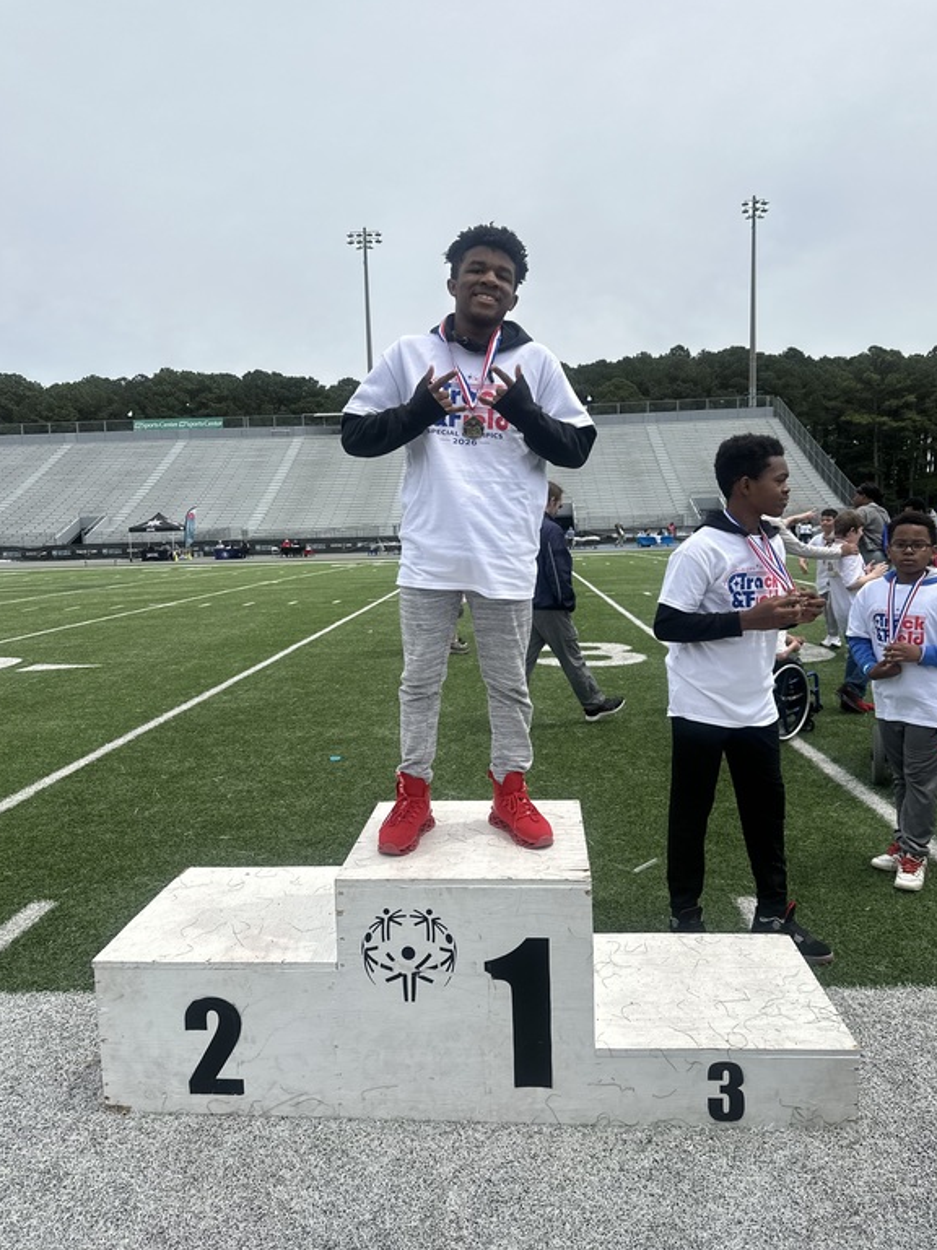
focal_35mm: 25
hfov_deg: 54.9
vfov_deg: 69.4
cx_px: 480
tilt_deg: -6.2
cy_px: 628
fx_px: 902
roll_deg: -0.3
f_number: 1.78
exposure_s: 1/7042
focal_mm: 6.86
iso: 80
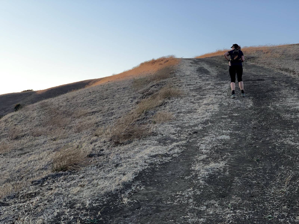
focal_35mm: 52
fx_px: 449
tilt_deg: +5.3
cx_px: 150
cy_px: 112
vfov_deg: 28.0
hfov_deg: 36.8
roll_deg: -0.5
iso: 16
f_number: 2.4
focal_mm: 6
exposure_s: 1/83
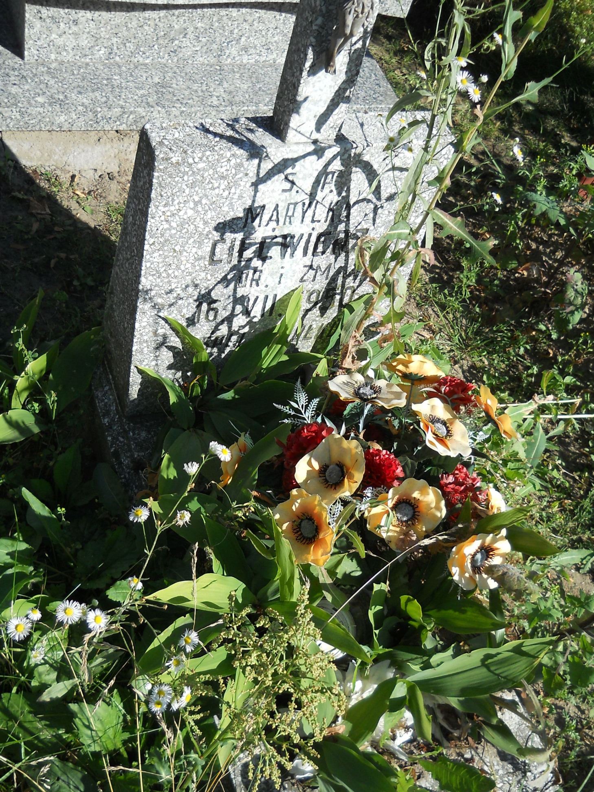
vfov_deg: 45.8
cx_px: 297
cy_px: 396
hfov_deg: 35.1
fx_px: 938
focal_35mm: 41
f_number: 5.5
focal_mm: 6.72
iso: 80
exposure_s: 1/250
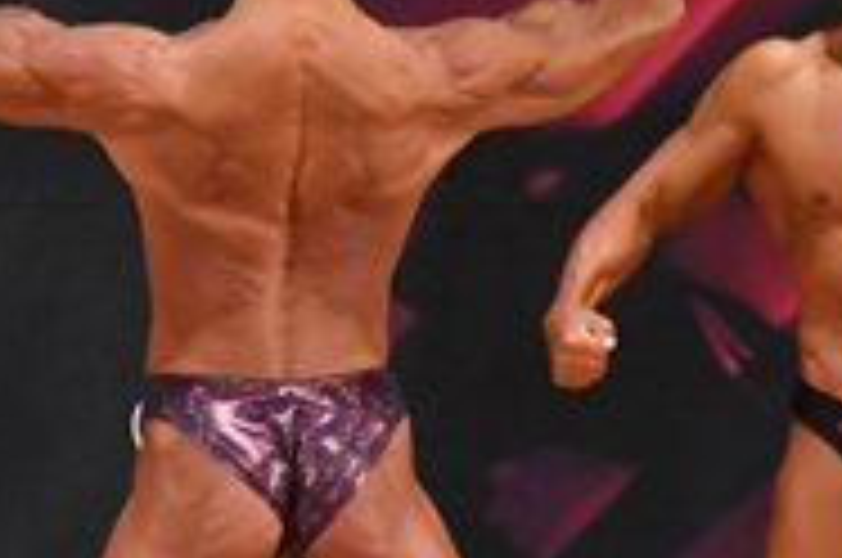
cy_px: 428
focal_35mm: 838
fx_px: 19566
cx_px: -660
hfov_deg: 2.5
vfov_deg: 1.6
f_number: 5.6
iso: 5000
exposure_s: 1/400
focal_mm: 135
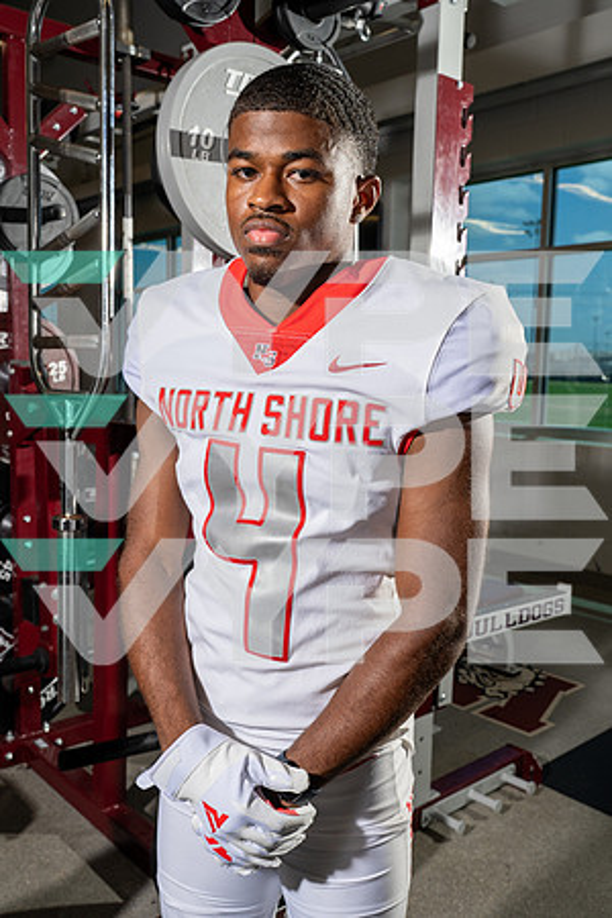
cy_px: 459
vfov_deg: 57.2
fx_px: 841
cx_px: 306
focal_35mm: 33
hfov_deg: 40.0
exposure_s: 1/250
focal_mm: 33
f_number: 8
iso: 320
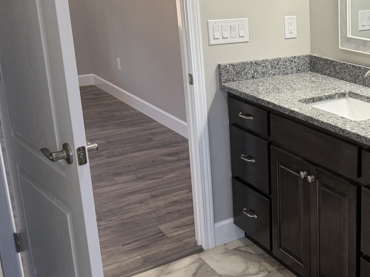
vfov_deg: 29.5
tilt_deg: -13.1
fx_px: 524
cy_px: 97
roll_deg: -1.0
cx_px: 375
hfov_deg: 35.1
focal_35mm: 49
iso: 200
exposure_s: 1/208
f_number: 1.78
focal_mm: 6.76
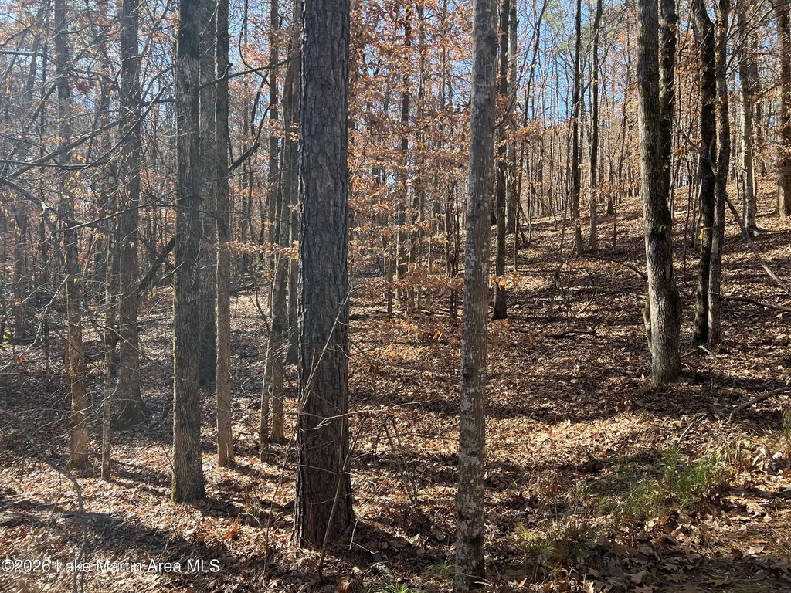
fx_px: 594
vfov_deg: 53.1
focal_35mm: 26
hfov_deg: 67.3
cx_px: 396
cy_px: 296
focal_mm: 5.7
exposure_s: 1/460
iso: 50
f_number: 1.5
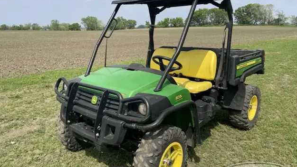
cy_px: 80
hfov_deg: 66.0
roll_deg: +1.3
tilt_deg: -12.4
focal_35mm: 29
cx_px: 152
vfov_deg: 40.2
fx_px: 228
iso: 32
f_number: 1.6
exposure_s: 1/2681
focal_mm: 4.2
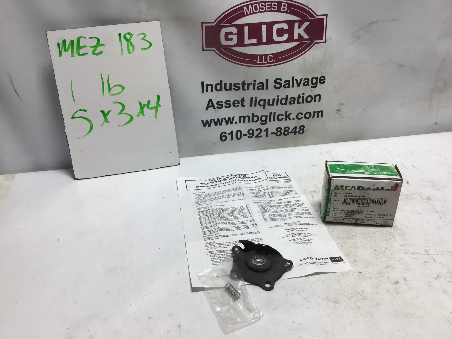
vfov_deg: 45.4
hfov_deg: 58.4
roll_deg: +1.8
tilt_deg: -29.3
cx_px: 226
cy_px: 170
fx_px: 405
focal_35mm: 31
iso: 25
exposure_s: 1/179
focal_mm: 3.3
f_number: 2.4
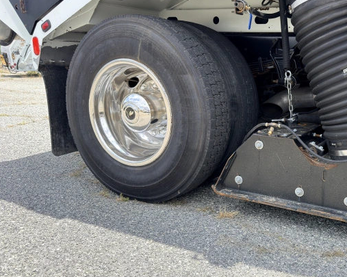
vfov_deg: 40.1
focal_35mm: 37
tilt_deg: -9.4
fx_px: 380
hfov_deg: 46.9
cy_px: 137
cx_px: 269
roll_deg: +1.3
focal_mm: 6.76
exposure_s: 1/1449
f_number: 1.78
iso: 64
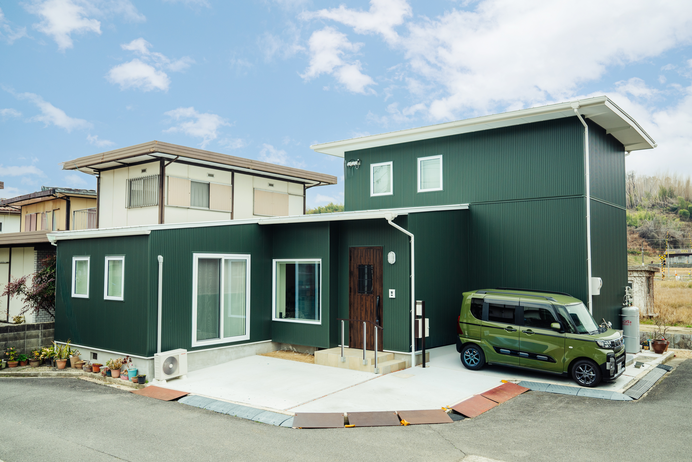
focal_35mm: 30
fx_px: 577
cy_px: 231
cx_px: 346
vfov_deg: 43.6
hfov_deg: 61.9
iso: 250
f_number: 3.5
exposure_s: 1/800
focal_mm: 30
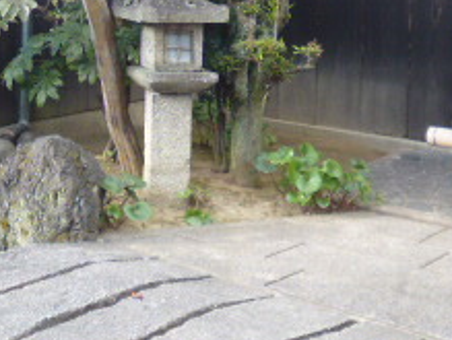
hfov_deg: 27.1
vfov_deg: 19.9
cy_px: -58
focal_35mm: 70
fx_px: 916
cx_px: 78
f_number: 2.8
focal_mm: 4.3
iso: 125
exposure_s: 1/60
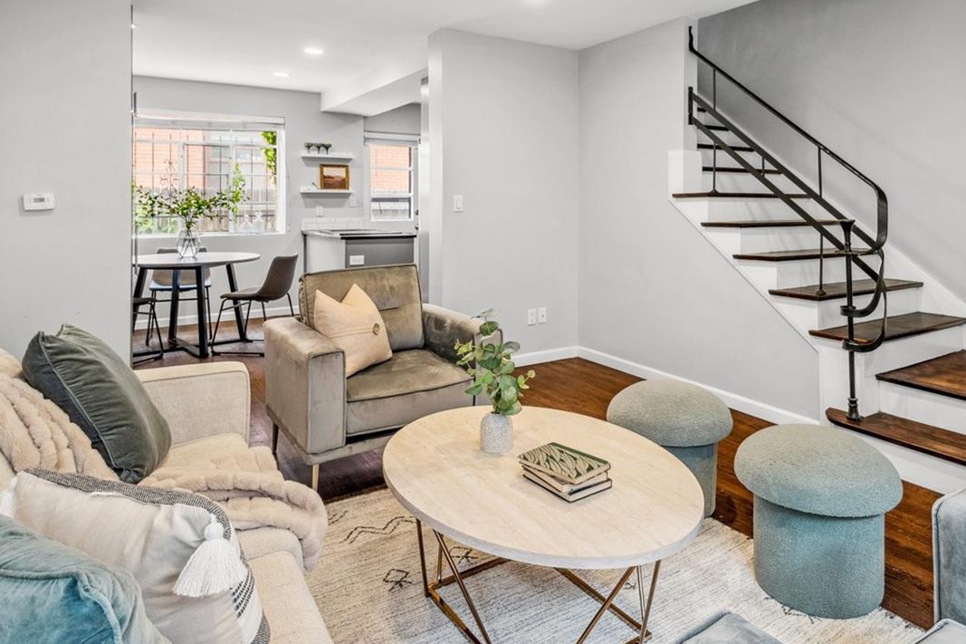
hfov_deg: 73.0
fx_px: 644
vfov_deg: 51.8
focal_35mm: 24
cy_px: 197
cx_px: 580
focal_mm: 16
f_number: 9
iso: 320
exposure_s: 1/3.33
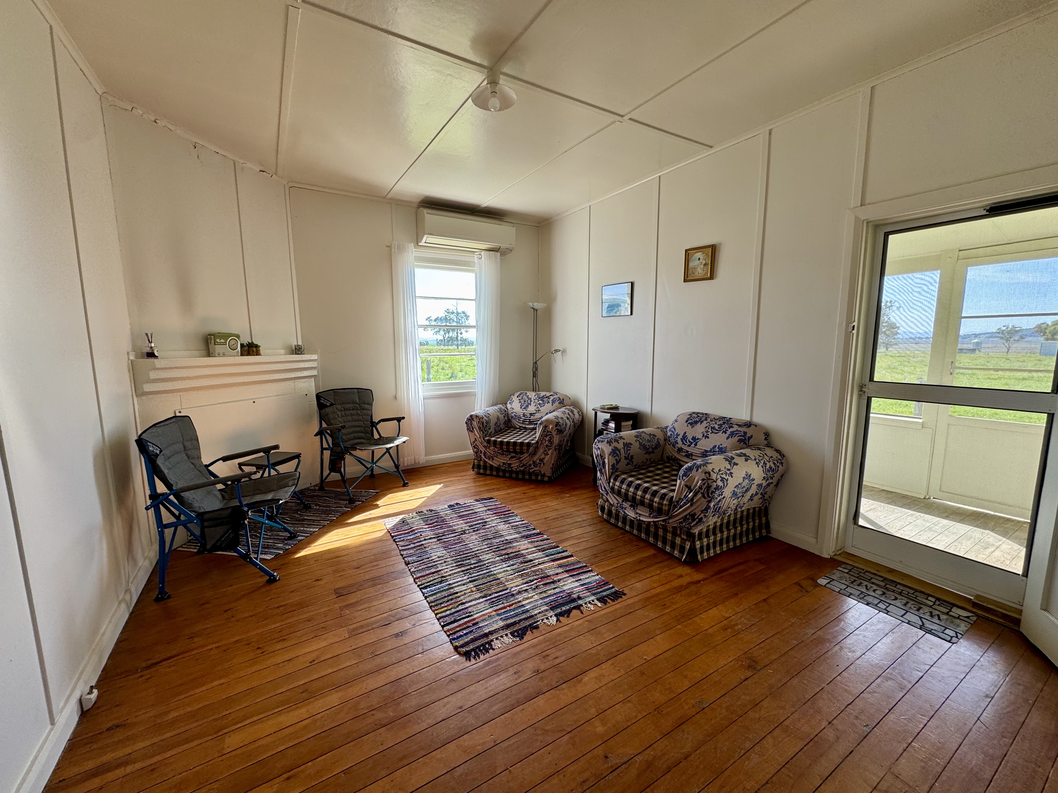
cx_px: 529
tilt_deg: -7.2
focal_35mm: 14
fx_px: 428
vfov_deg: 85.7
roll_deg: +0.9
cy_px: 396
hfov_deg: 102.1
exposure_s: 1/130
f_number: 2.2
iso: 40
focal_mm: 2.22
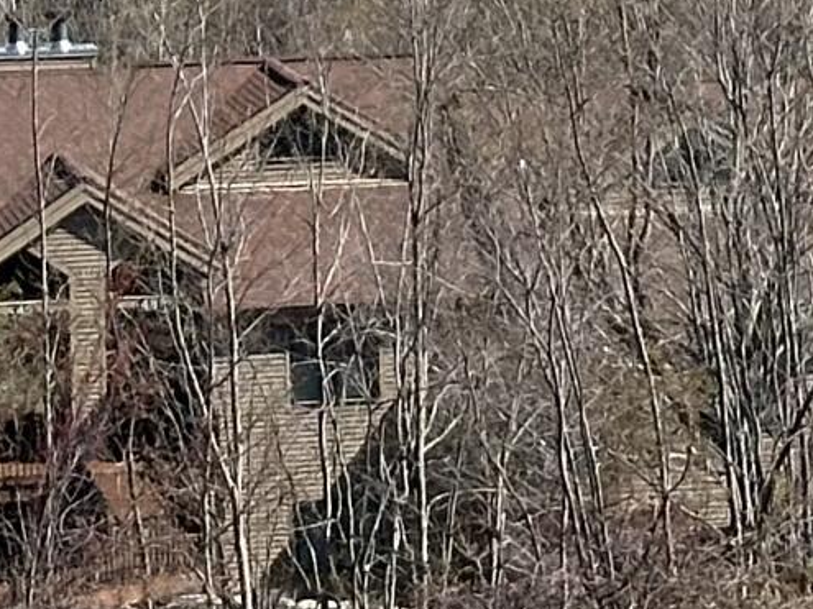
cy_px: -712
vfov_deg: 5.0
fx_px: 6833
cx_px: 432
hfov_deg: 6.8
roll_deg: +1.1
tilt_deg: -0.8
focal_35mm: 291
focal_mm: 6.86
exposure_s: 1/4785
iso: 64
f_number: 1.78
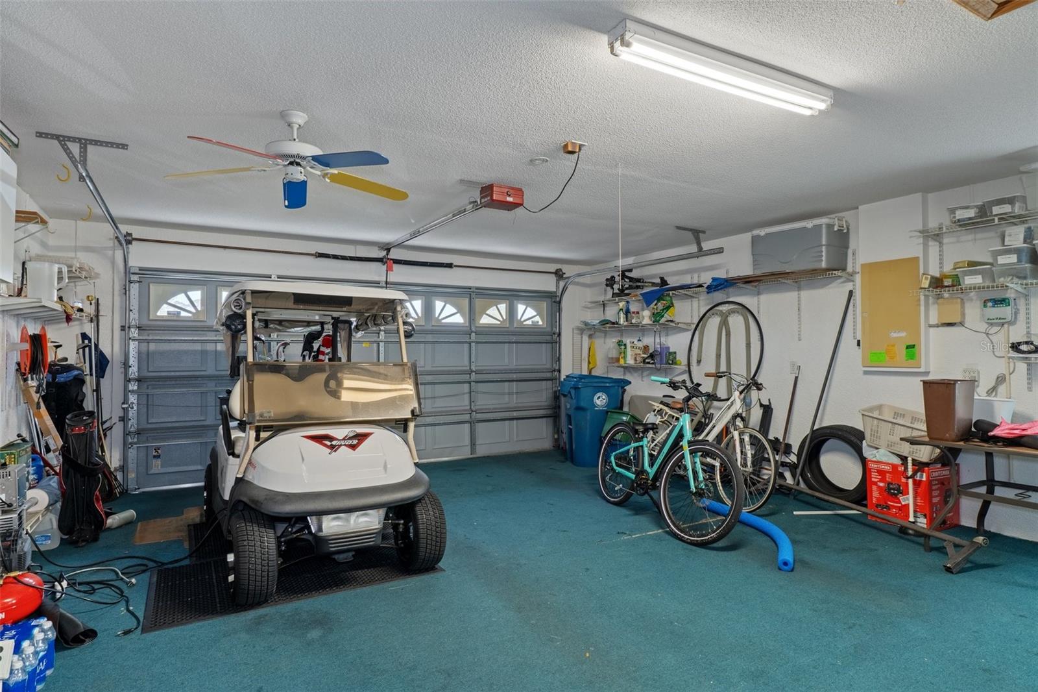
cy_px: 346
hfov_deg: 85.4
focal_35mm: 20
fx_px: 562
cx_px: 519
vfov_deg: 63.2
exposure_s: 1/30
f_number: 8
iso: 320
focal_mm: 13
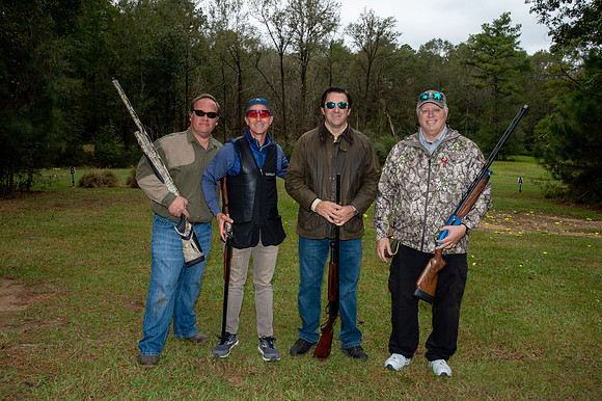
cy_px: 200
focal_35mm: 28
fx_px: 468
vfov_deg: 46.4
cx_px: 301
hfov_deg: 65.5
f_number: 6.3
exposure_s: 1/250
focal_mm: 28
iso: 320
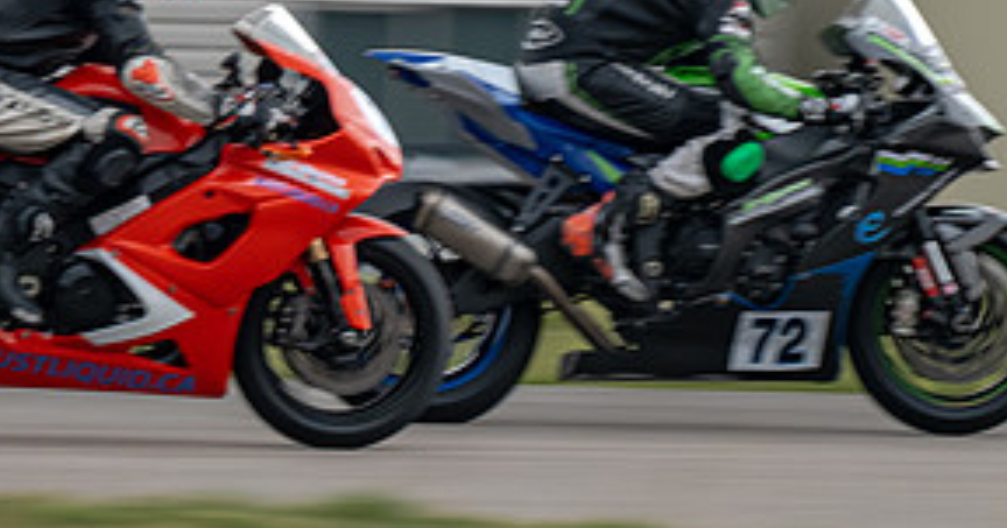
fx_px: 48376
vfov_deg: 0.6
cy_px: 41
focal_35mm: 1841
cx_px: -337
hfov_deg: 1.2
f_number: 11
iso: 320
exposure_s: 1/160
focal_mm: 600
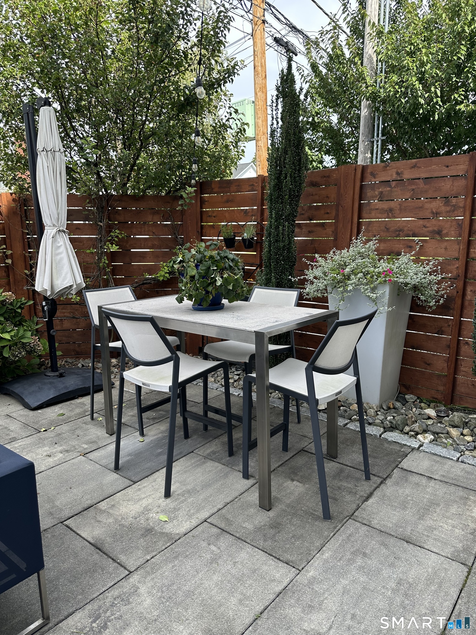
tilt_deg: -10.6
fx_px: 440
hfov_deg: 56.8
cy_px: 318
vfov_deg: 71.6
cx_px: 238
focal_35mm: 24
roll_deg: -0.9
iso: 80
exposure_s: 1/918
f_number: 1.78
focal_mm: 6.86
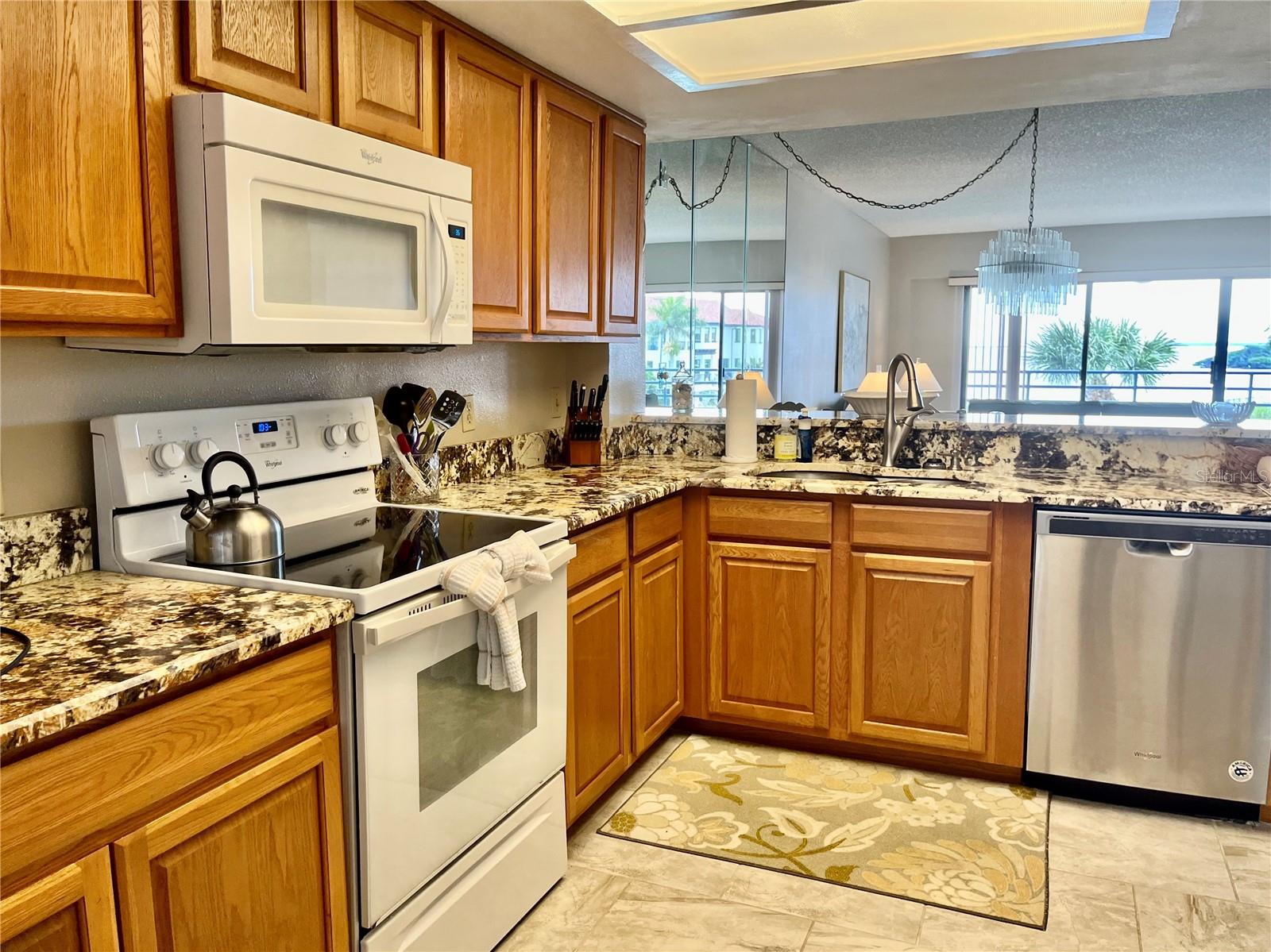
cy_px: 476
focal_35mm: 26
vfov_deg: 53.0
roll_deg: +1.3
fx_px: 954
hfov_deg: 67.3
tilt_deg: -7.0
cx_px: 636
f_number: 1.6
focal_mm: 5.1
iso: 125
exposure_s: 1/120
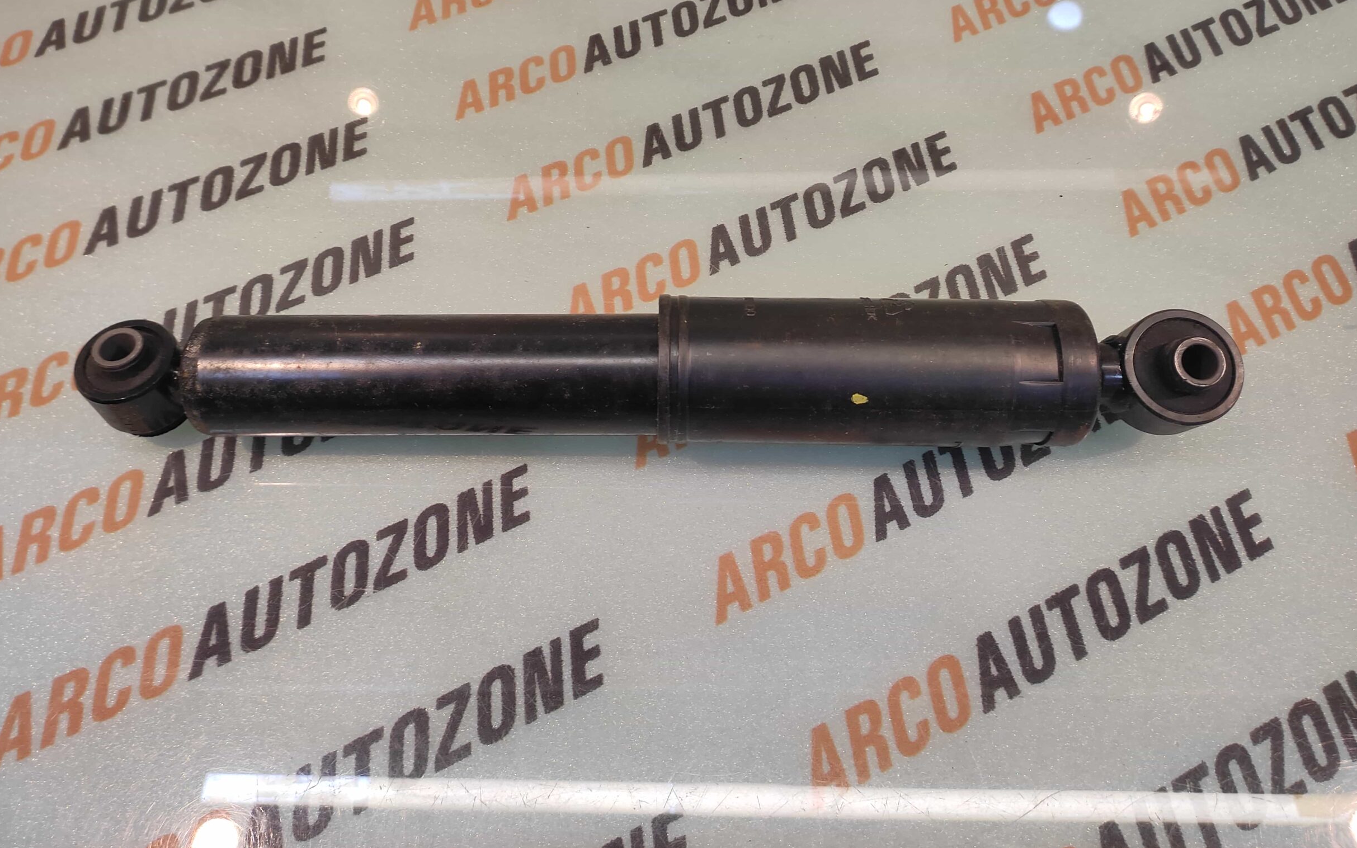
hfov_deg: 87.9
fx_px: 703
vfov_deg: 61.4
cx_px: 648
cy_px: 318
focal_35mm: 19
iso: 95
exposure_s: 1/33
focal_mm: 4.74
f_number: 1.79
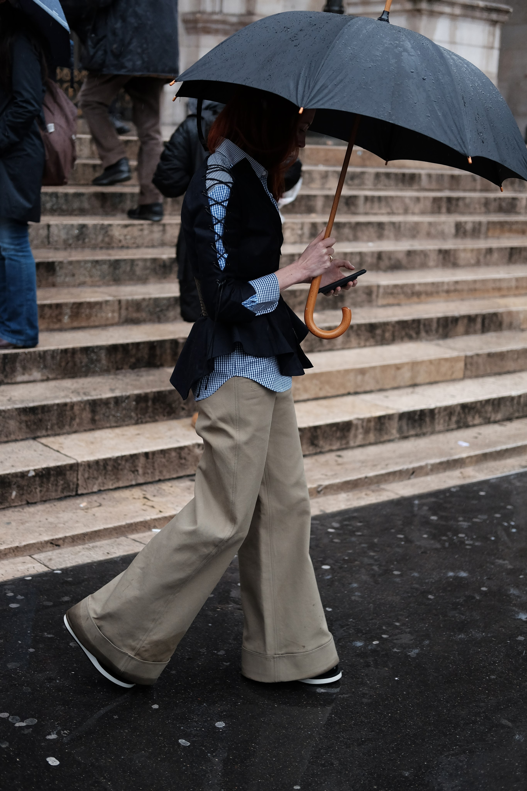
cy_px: 396
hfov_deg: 25.5
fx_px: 1164
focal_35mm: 53
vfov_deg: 37.5
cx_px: 264
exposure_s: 1/640
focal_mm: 35
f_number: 2
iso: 800
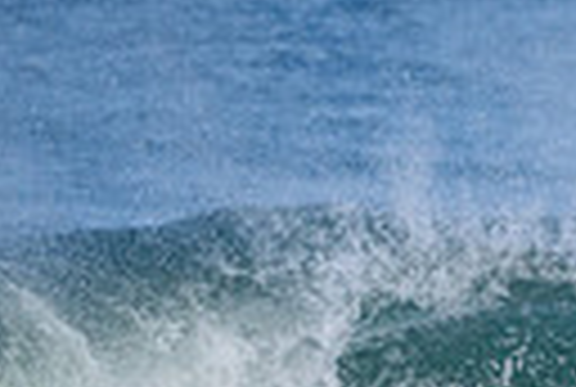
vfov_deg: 0.5
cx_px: 819
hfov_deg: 0.7
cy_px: 758
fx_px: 45706
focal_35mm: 2850
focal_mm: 420
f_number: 5.6
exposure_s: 1/2000
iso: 450
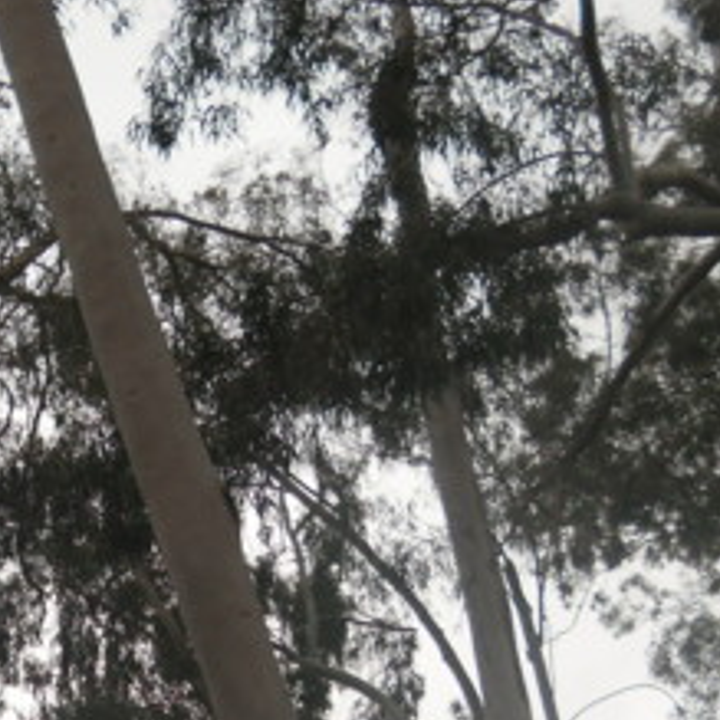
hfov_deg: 19.2
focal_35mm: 87
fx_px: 2047
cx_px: -39
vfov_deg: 18.8
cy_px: 875
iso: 100
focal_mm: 4.9
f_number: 3.2
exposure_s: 1/200
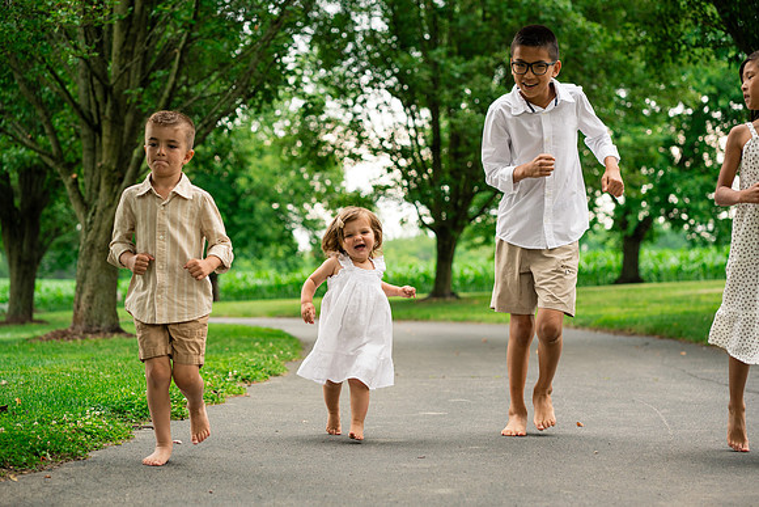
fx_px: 1792
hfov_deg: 23.9
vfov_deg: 16.1
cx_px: 380
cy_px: 254
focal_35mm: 85
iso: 500
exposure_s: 1/500
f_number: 3.5
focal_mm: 85
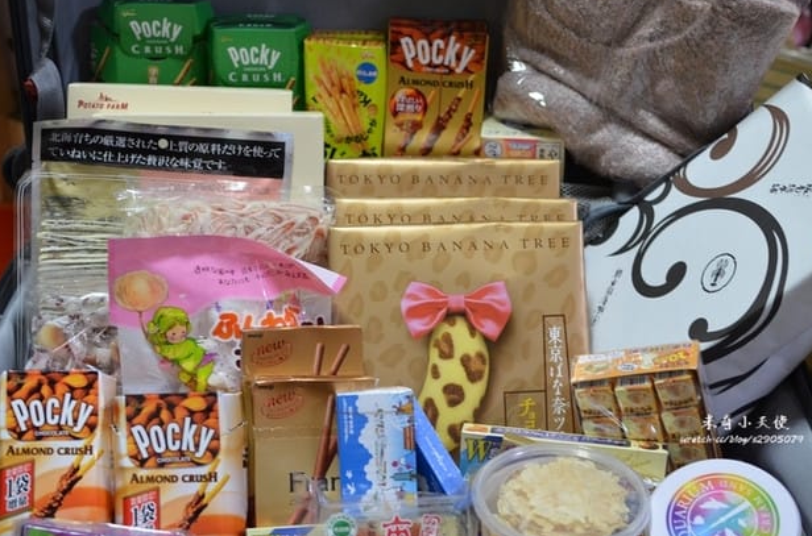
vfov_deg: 24.7
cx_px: 401
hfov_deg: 36.6
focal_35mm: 55
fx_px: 1226
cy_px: 264
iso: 1600
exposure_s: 1/40
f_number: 3.2
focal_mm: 35
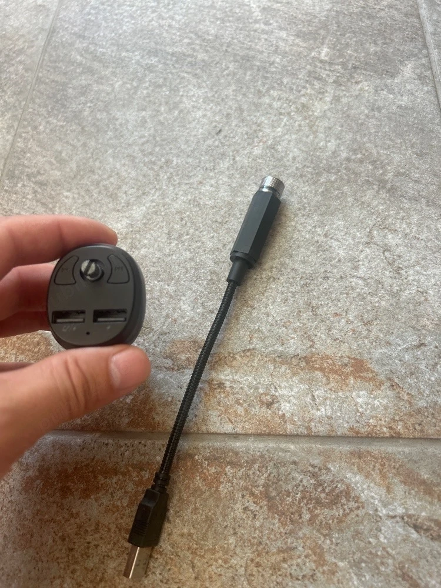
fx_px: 442
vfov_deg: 67.3
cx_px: 220
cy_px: 294
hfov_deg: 53.1
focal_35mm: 26
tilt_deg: -62.9
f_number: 1.5
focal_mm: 5.7
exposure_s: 1/121
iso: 64
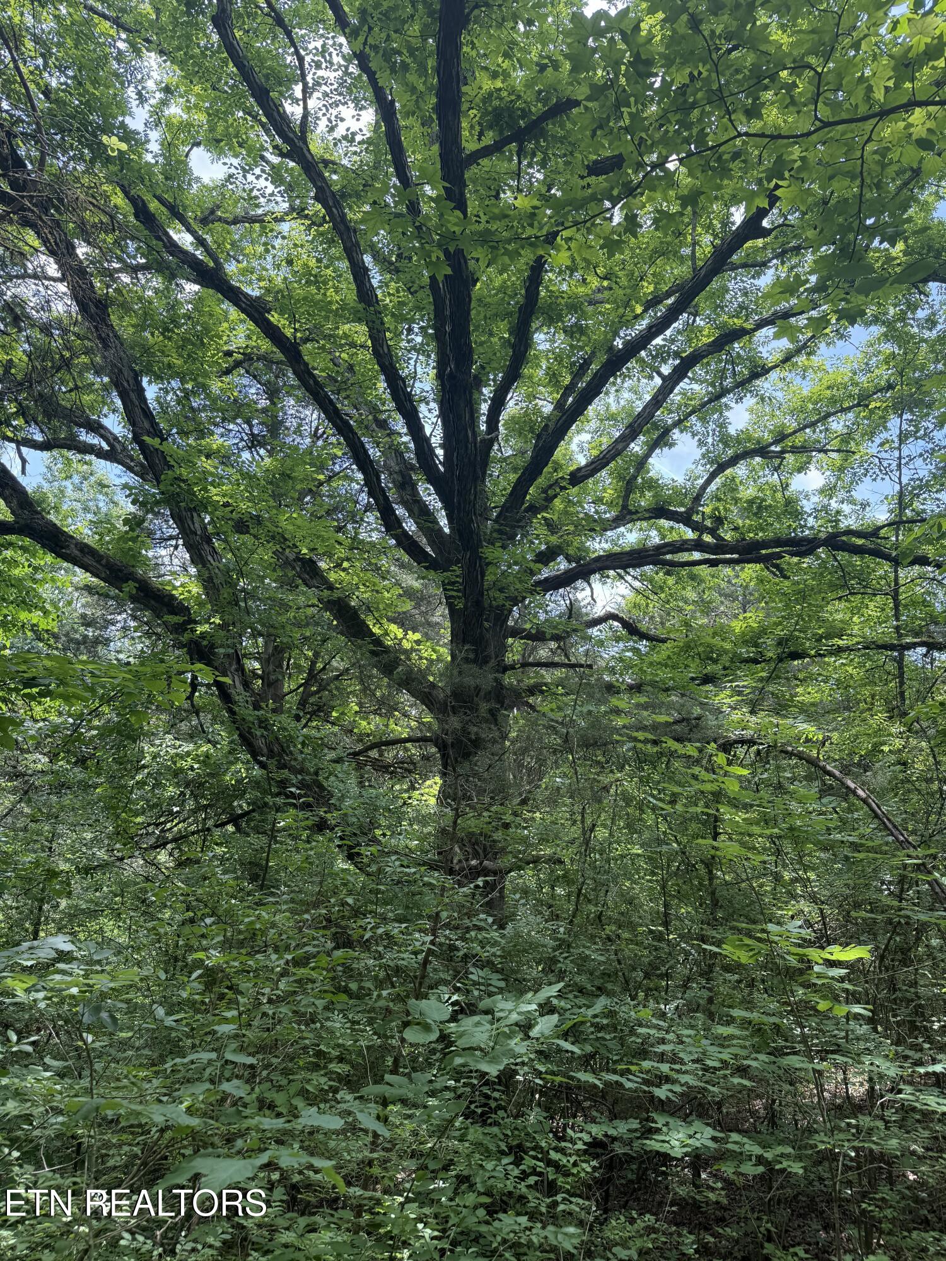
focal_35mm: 24
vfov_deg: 71.6
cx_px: 473
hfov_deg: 56.8
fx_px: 875
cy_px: 630
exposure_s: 1/368
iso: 100
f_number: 1.78
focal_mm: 6.76
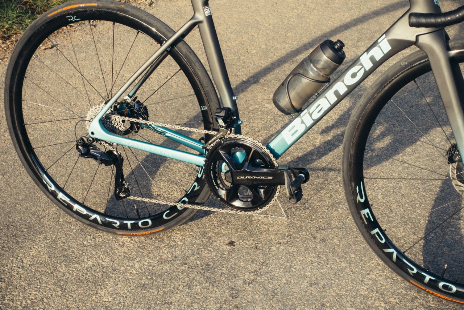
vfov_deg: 19.5
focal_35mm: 70
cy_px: 155
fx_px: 902
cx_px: 232
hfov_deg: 28.8
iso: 125
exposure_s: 1/500
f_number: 4
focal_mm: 25.7
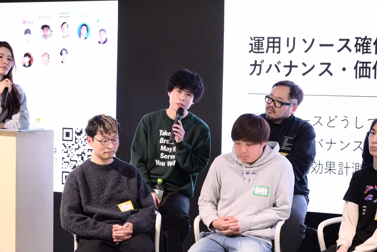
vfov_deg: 11.4
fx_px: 1257
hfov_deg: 17.1
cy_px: 126
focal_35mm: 120
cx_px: 188
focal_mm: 120
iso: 6400
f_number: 4
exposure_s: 1/200
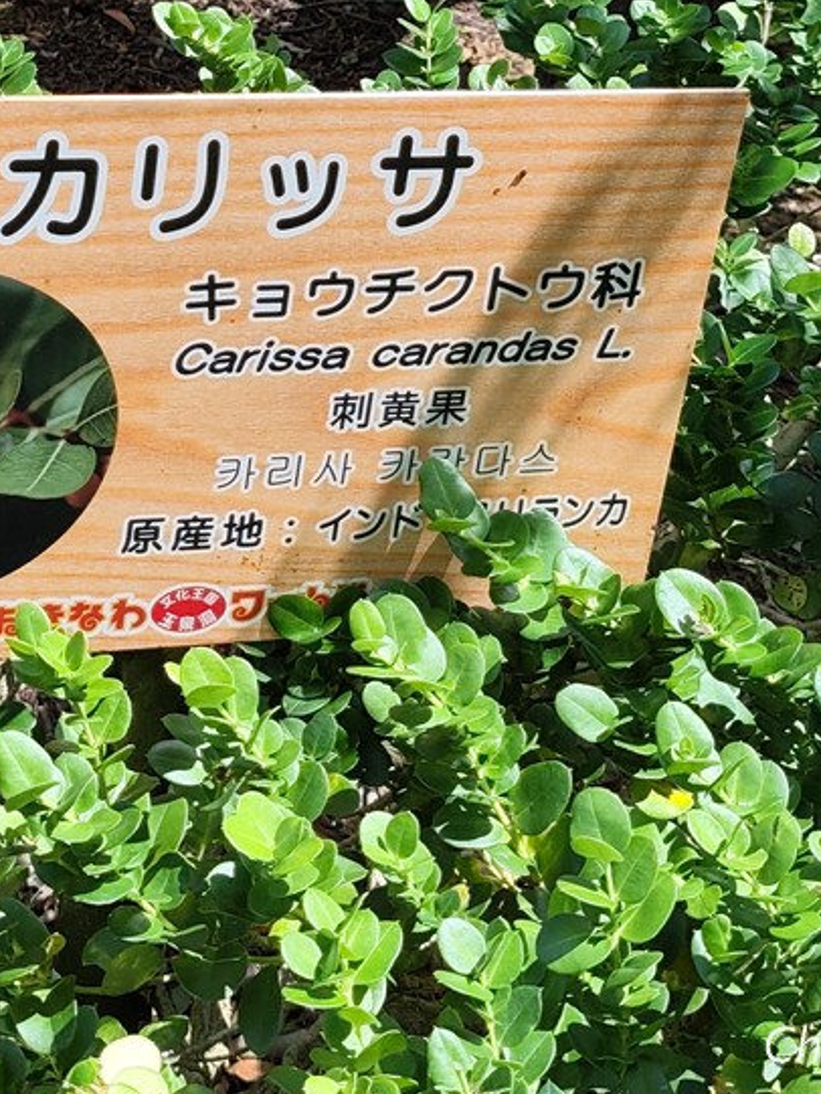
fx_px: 2750
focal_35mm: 87
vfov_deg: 21.9
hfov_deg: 16.9
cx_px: 237
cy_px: 63
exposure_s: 1/490
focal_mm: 6.07
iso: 50
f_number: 1.7
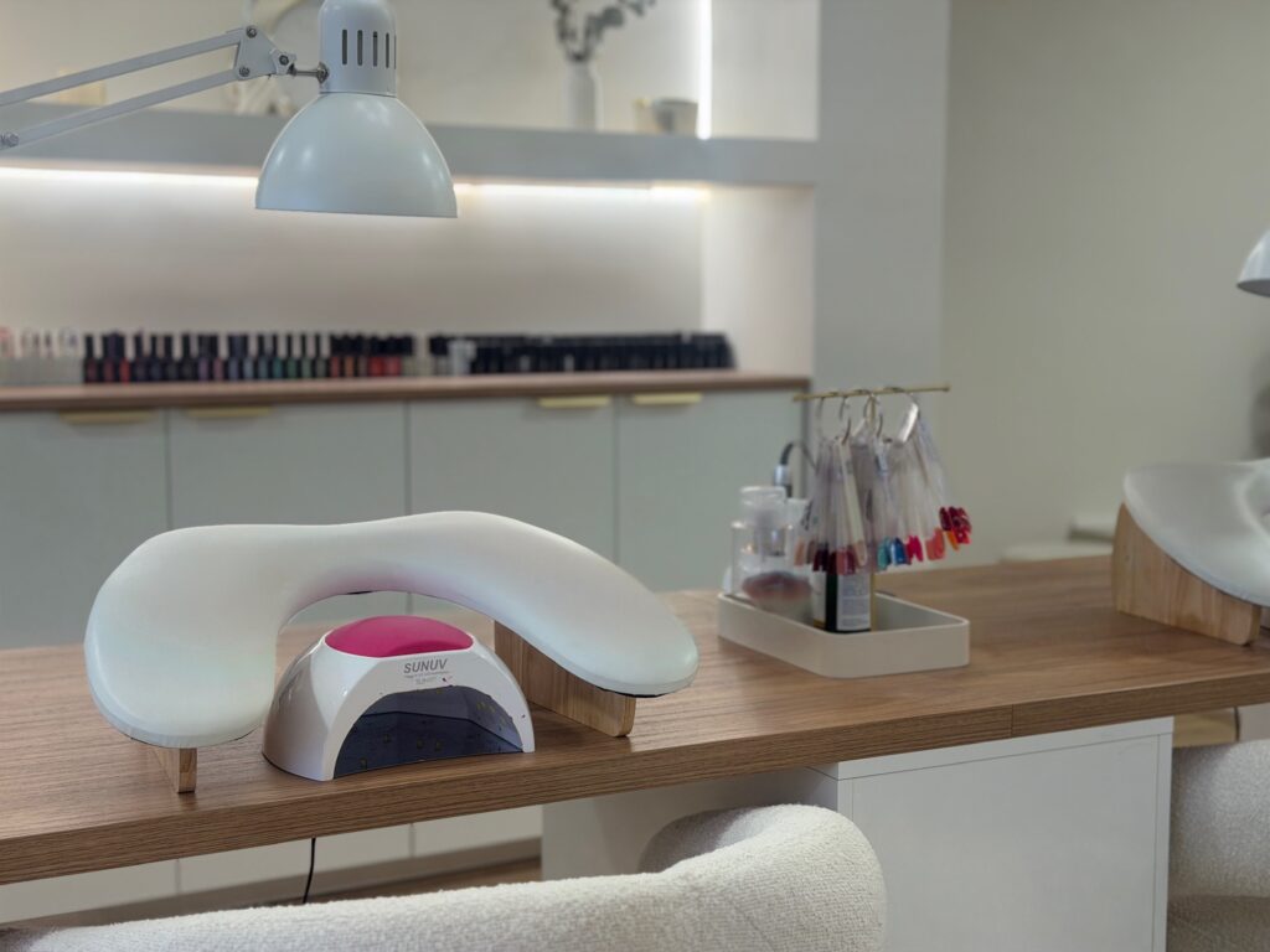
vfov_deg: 30.3
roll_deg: -0.3
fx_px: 1761
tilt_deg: -6.8
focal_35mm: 48
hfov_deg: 39.7
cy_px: 476
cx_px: 635
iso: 64
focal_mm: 6.76
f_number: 1.78
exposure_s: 1/100
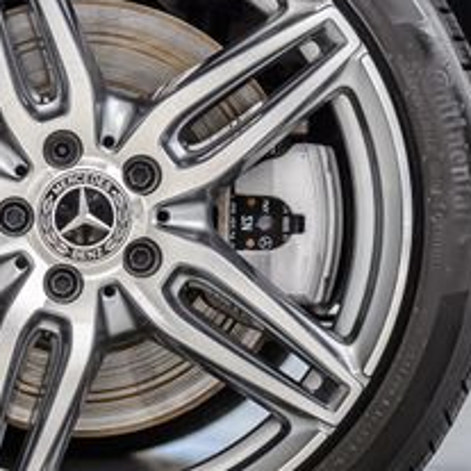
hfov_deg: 7.2
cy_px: 139
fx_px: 3725
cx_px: 68
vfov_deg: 7.2
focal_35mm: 242
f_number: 4
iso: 400
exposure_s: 1/1250
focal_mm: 70
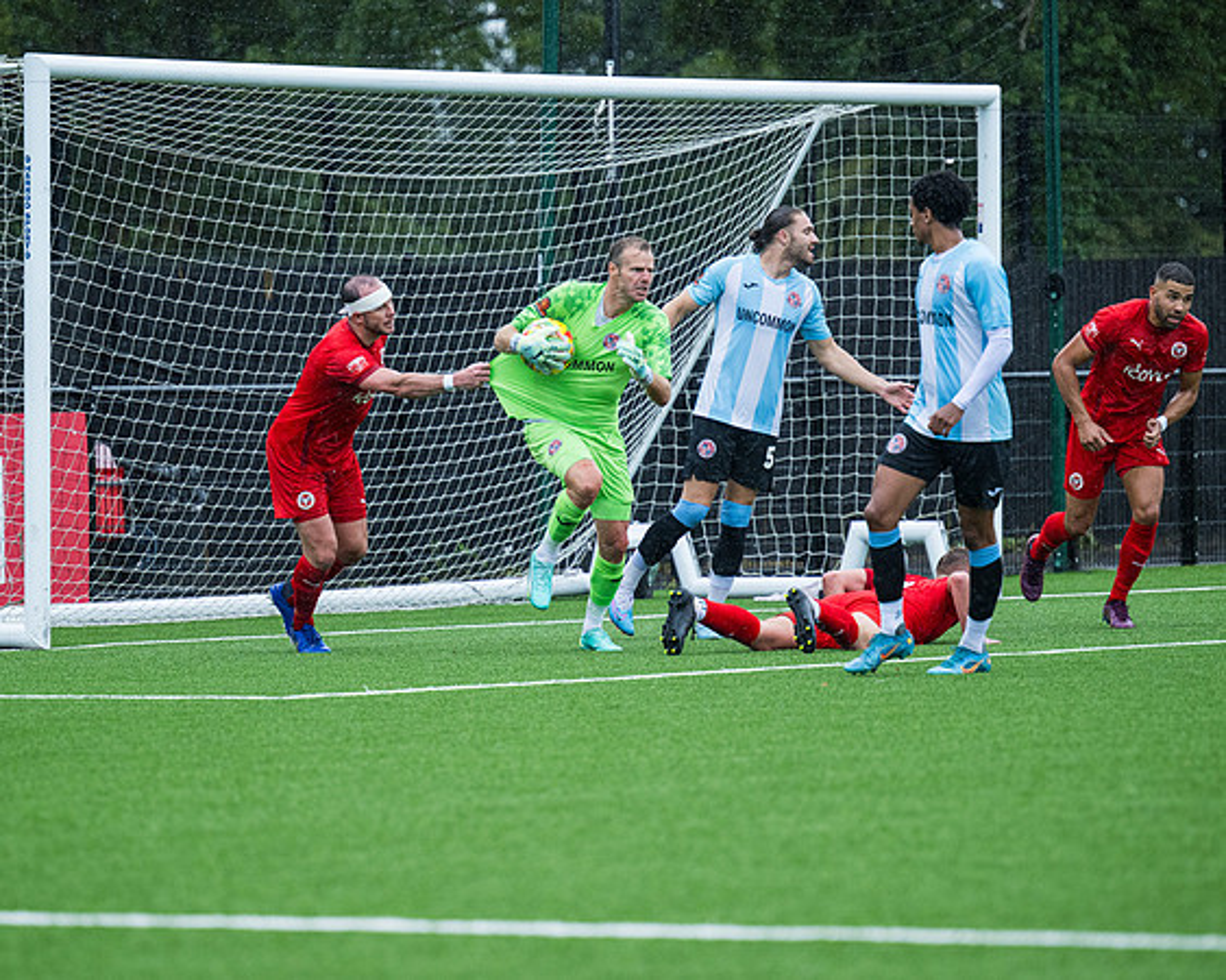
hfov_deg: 7.7
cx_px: 513
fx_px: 9052
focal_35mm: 250
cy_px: 506
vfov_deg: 6.2
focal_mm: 210
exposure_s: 1/2000
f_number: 4
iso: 1000
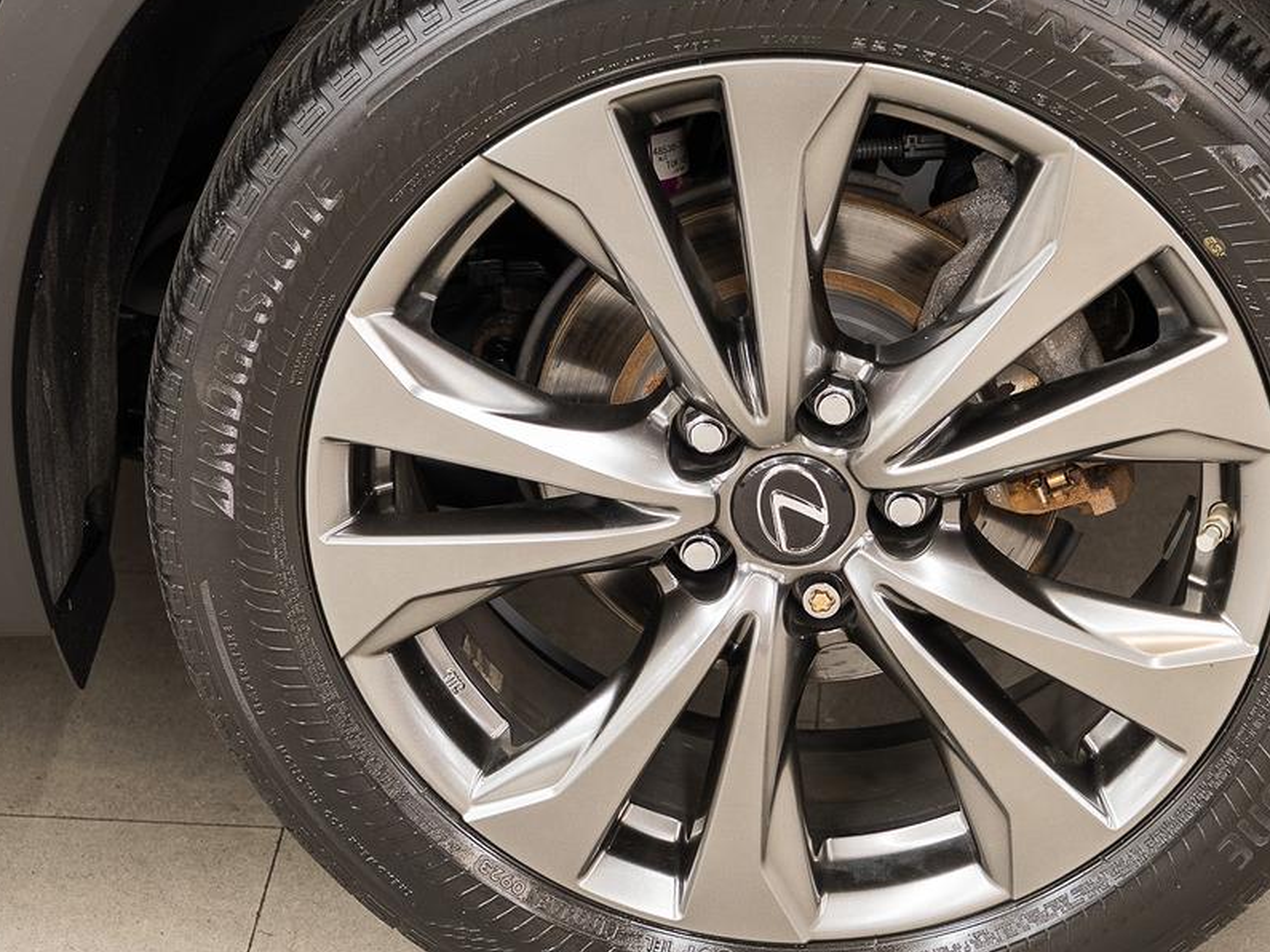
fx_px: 4365
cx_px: 786
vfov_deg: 12.4
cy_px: 470
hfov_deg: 16.5
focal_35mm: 119
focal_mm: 63.4
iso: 100
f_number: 5.6
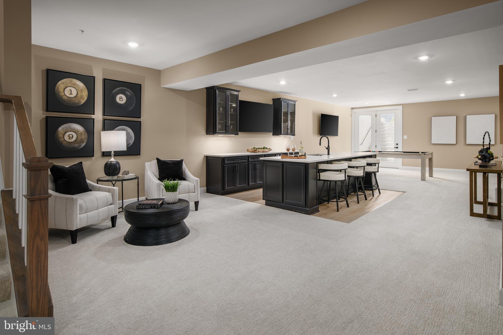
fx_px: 265
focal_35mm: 19
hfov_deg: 86.9
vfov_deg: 64.5
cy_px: 168
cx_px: 252
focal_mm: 19
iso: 200
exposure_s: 1/200
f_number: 9
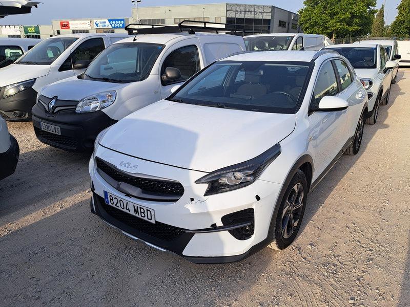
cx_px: 205
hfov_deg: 71.6
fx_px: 284
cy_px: 154
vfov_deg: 56.8
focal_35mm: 24
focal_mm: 5.23
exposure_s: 1/584
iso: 50
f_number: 1.8
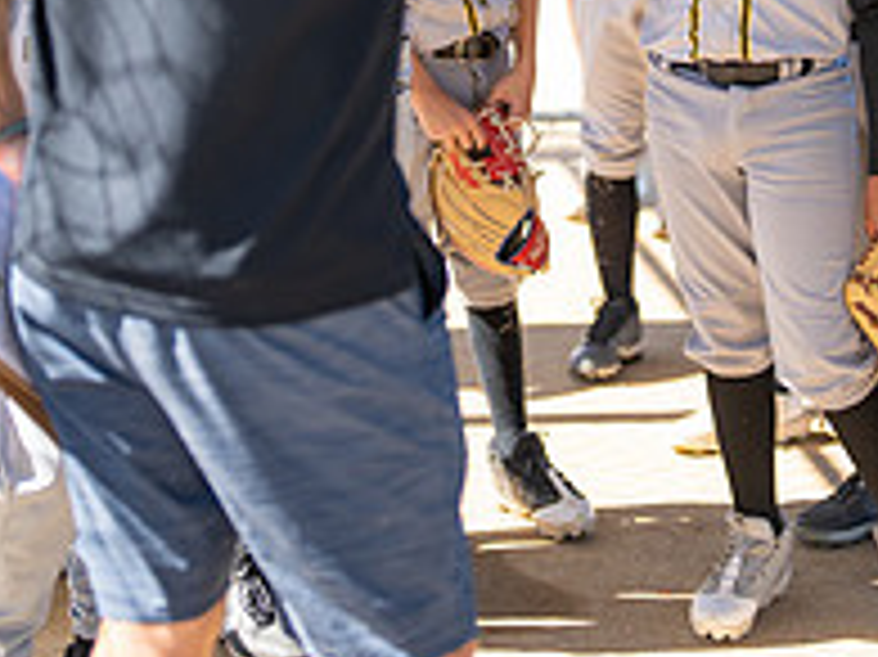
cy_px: -137
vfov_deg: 10.2
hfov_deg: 13.7
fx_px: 3625
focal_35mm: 143
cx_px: 716
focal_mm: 50
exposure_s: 1/1600
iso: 100
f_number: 1.2
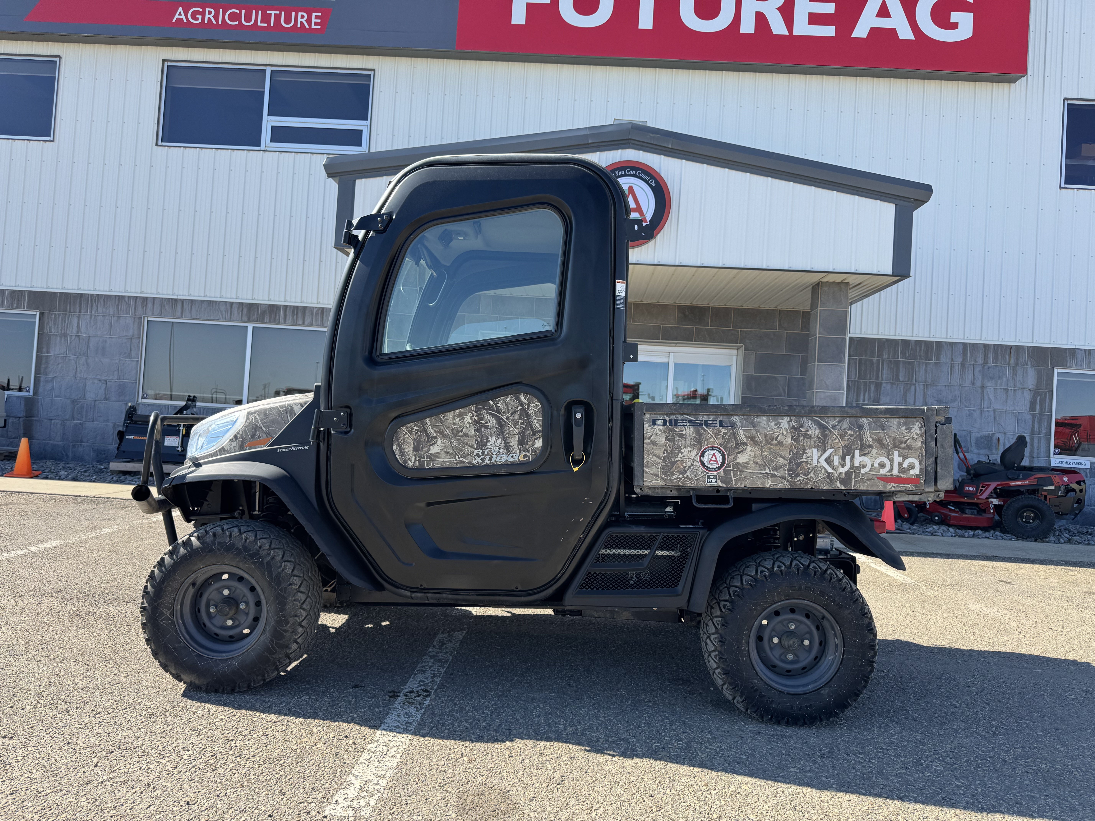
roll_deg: -4.3
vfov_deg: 56.8
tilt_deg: +0.9
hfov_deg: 71.6
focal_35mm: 24
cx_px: 548
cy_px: 410
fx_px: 759
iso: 80
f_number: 1.78
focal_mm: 6.76
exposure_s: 1/1488
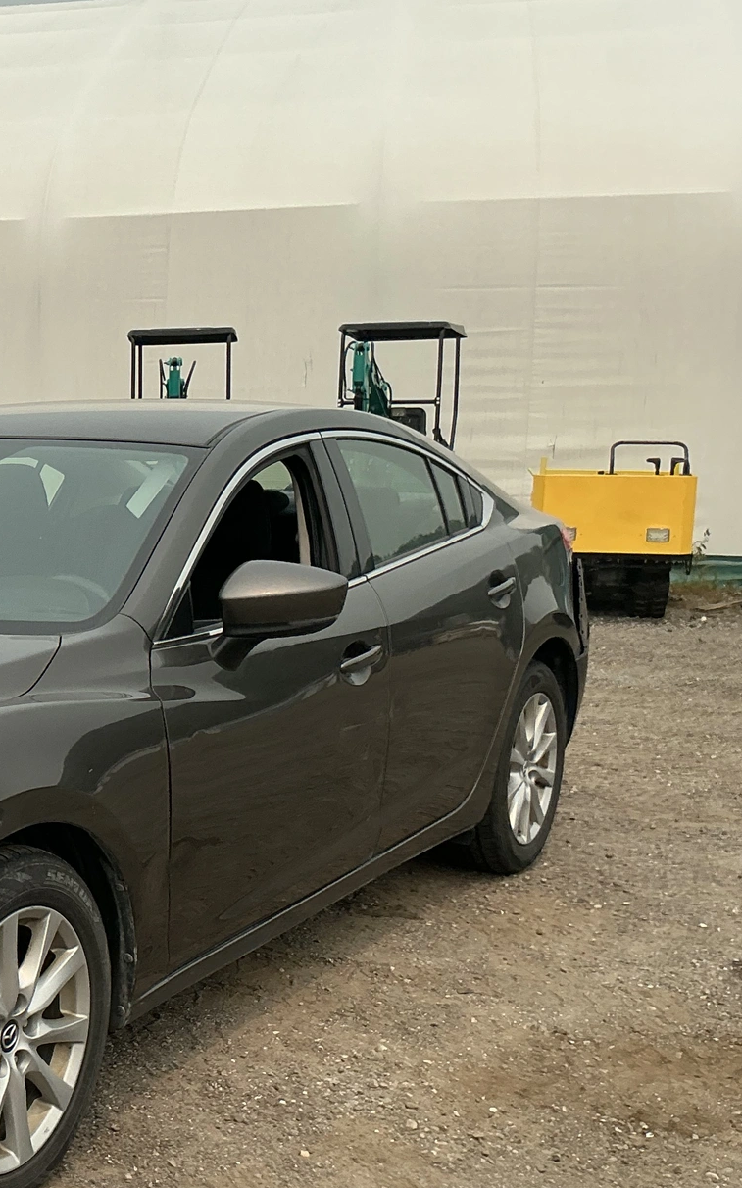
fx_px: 1585
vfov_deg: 40.9
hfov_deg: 24.4
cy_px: 697
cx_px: -99
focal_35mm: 49
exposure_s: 1/2141
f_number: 1.8
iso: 25
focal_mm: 3
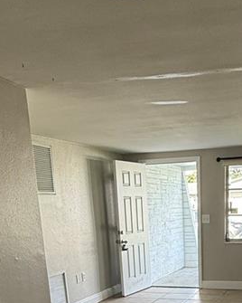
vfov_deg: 33.2
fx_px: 439
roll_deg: +1.0
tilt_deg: -15.3
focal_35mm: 49
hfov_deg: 30.3
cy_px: 335
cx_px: 182
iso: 100
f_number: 2.2
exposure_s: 1/99
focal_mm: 2.22
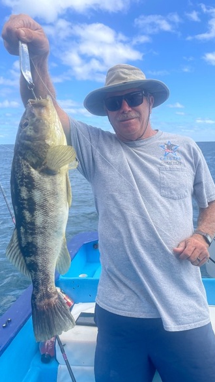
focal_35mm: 29
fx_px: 294
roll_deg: +0.7
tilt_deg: -8.3
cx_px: 121
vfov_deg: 66.0
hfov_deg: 40.1
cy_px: 194
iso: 32
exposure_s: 1/2681
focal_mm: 4.2
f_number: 1.6
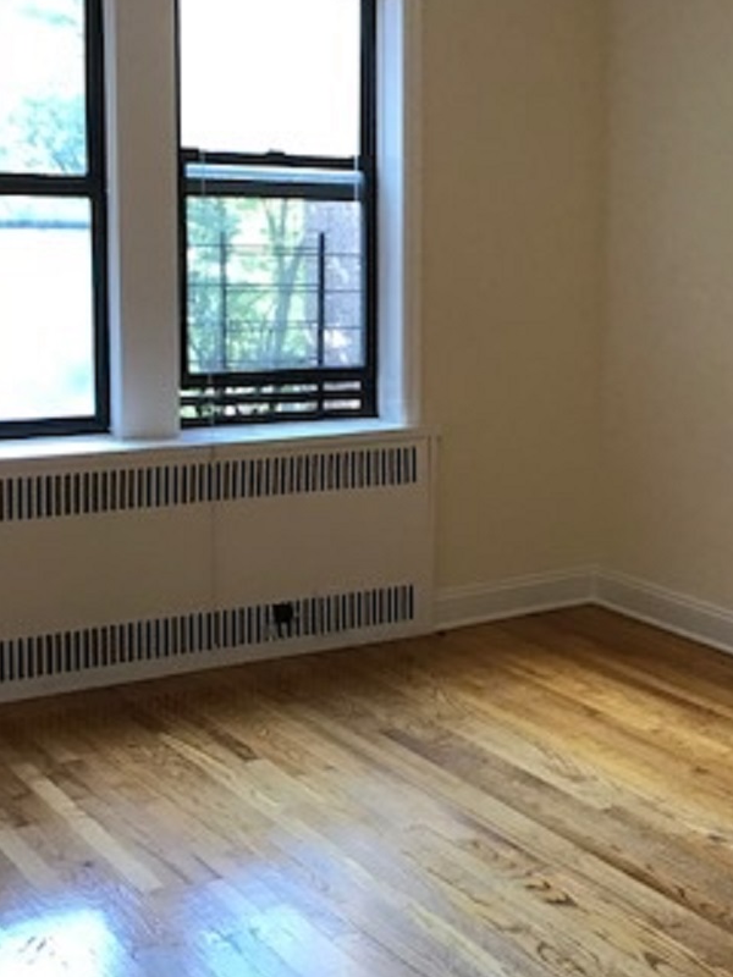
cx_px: 721
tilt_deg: -6.6
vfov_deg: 34.3
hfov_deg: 25.0
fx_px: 1581
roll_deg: +1.9
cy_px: 424
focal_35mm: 56
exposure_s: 1/30
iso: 32
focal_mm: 3.99
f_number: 1.8
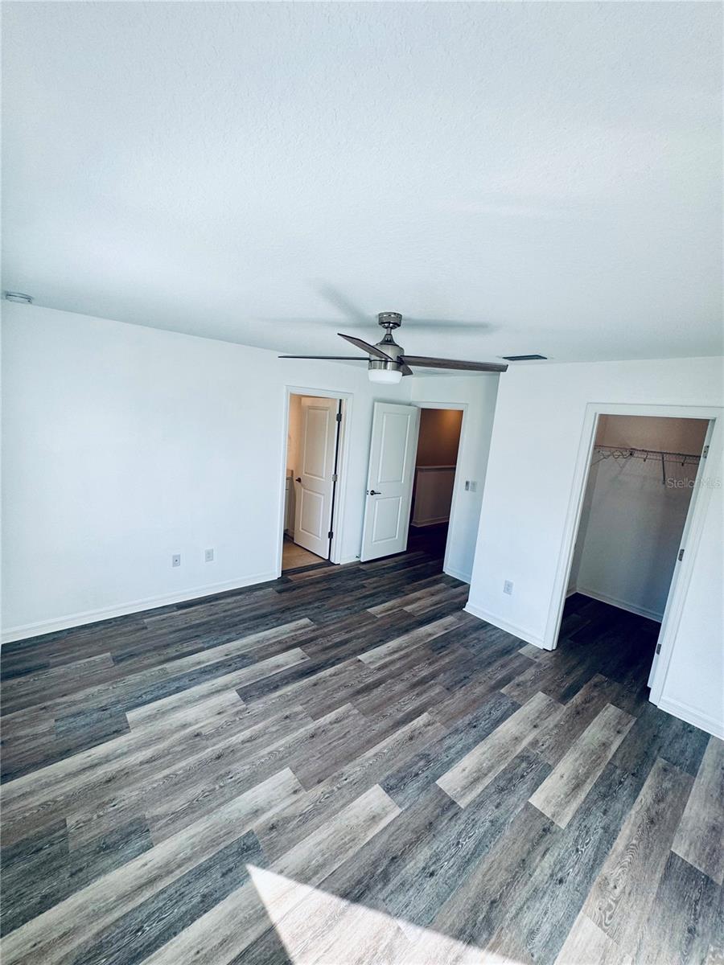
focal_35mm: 14
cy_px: 482
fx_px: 390
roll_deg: -3.3
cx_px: 362
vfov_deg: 102.1
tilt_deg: -7.6
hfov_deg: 85.7
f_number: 2.2
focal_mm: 2.22
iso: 40
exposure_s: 1/192
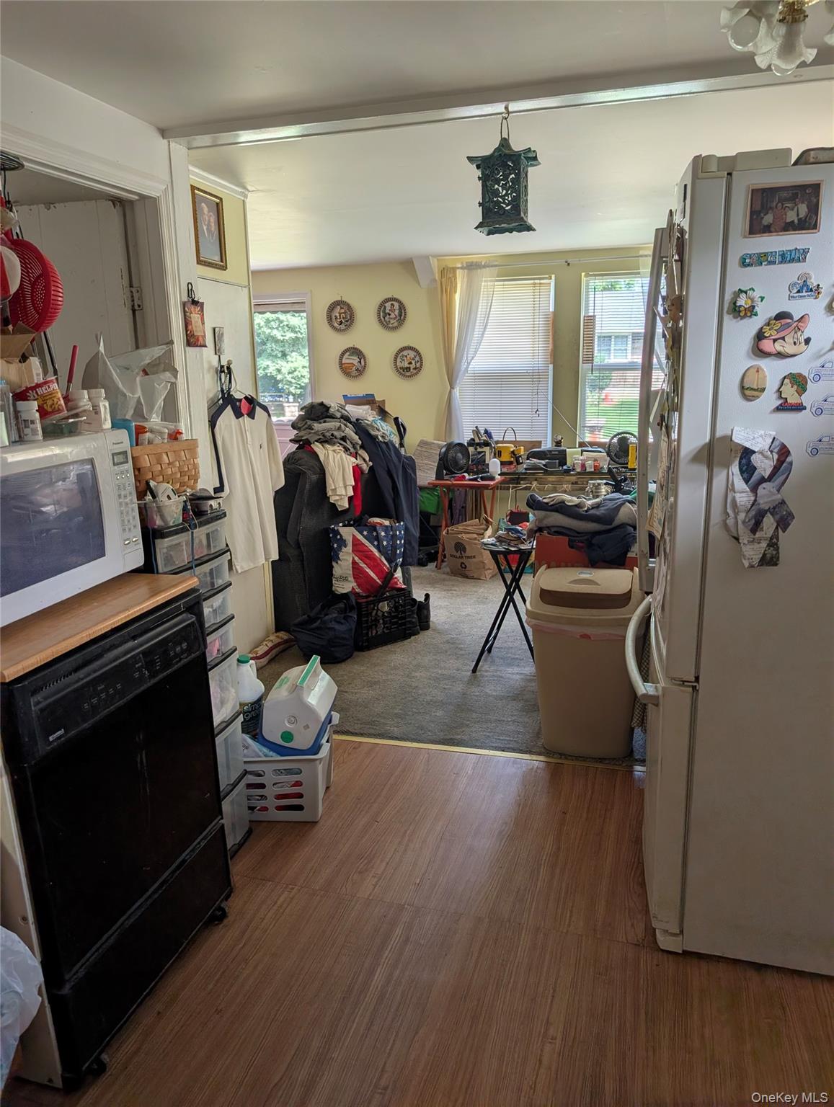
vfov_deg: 71.5
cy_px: 554
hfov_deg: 56.9
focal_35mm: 24
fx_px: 769
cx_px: 417
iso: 24
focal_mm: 6.9
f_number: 1.68
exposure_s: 1/184
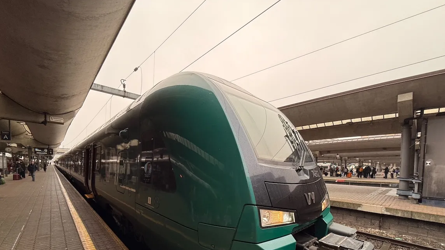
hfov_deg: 99.4
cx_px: 227
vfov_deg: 64.7
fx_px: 189
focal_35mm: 16
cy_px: 173
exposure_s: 1/99
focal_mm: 2.22
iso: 80
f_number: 2.2
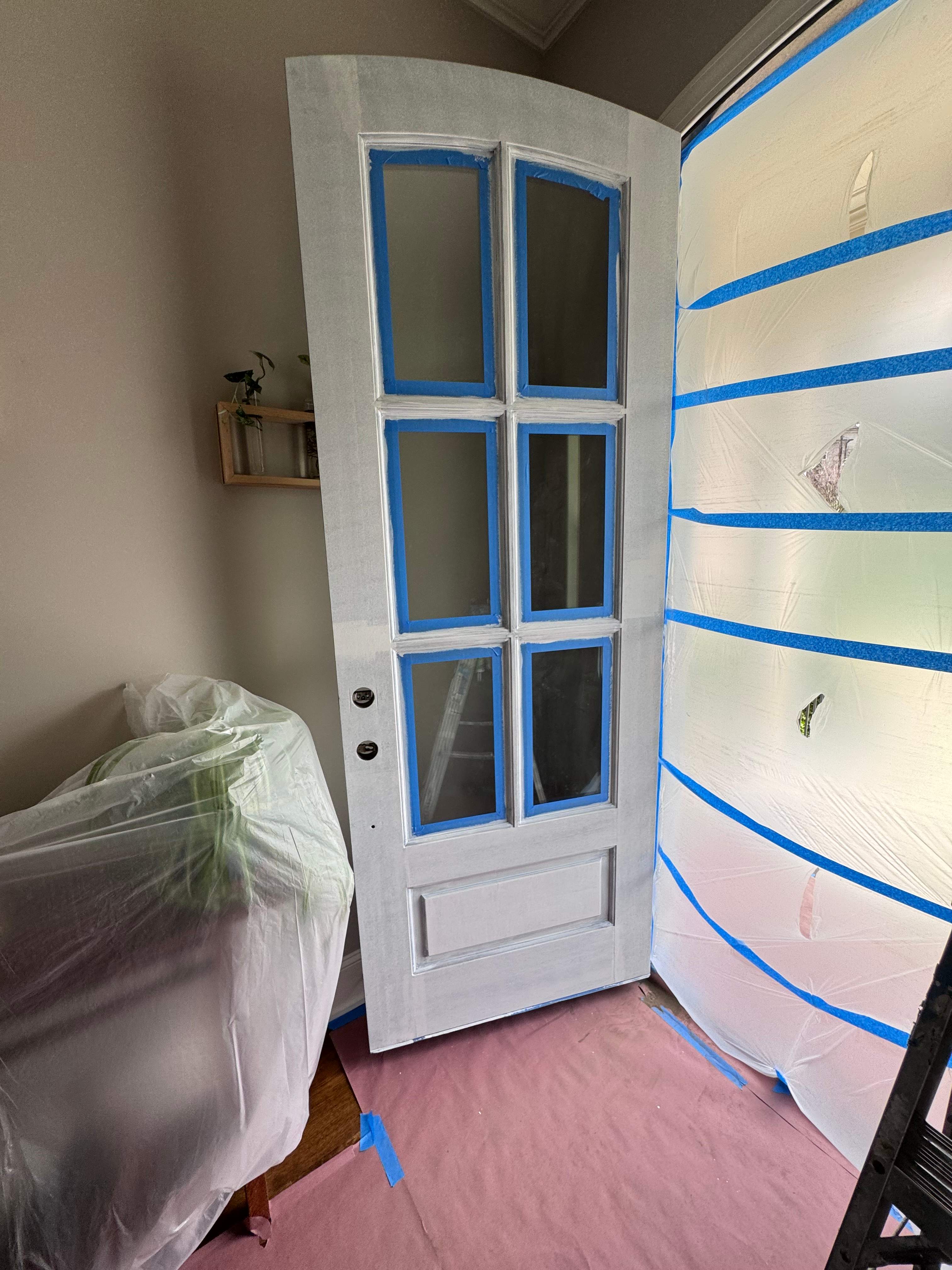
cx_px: 476
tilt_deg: -13.1
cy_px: 635
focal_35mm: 14
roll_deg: +1.7
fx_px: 513
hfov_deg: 85.7
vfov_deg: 102.1
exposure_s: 1/99
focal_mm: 2.22
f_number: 2.2
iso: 64
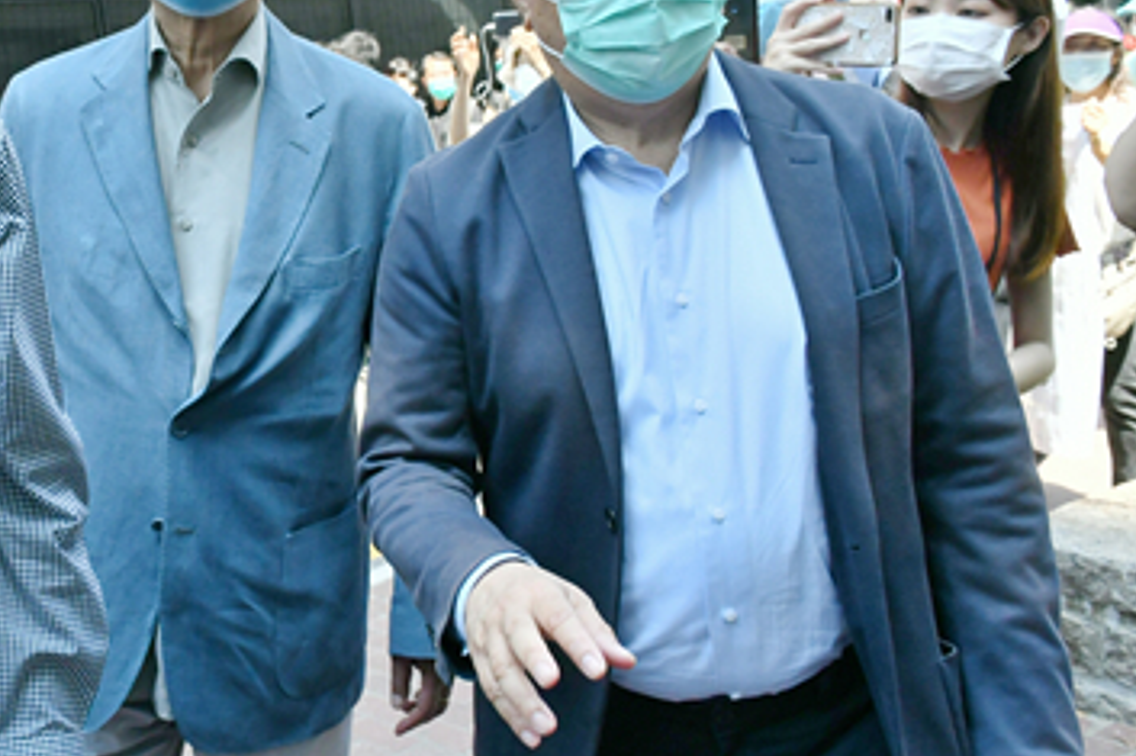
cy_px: 257
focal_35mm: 51
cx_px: 177
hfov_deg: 37.1
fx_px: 1609
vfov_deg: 26.3
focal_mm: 20
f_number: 9
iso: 800
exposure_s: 1/640
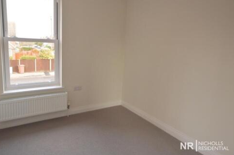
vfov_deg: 54.0
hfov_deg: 74.8
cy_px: 64
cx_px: 98
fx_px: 151
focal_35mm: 23
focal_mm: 11.5
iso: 800
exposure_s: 1/100
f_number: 5.6
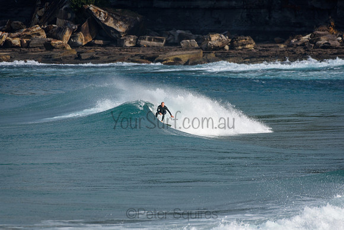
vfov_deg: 1.8
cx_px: 172
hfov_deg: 2.7
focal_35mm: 750
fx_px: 7168
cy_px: 115
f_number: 5.6
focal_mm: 500
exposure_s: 1/2000
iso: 250
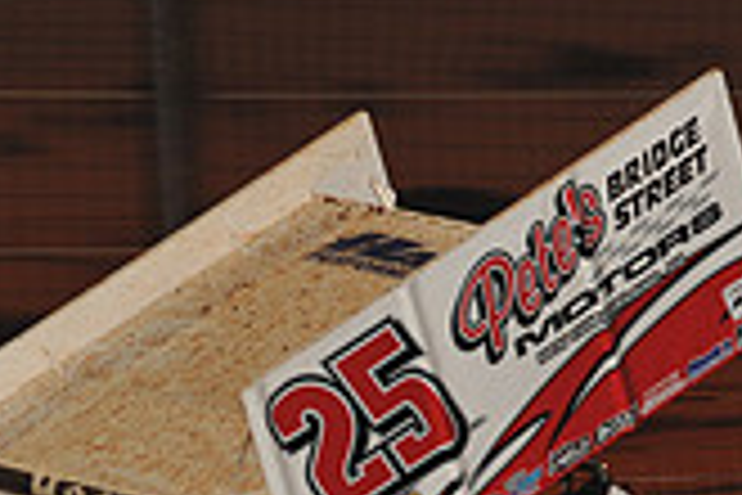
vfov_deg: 2.9
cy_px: 544
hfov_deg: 4.3
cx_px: 166
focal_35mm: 474
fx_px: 9769
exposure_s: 1/320
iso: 640
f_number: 6.3
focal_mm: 135
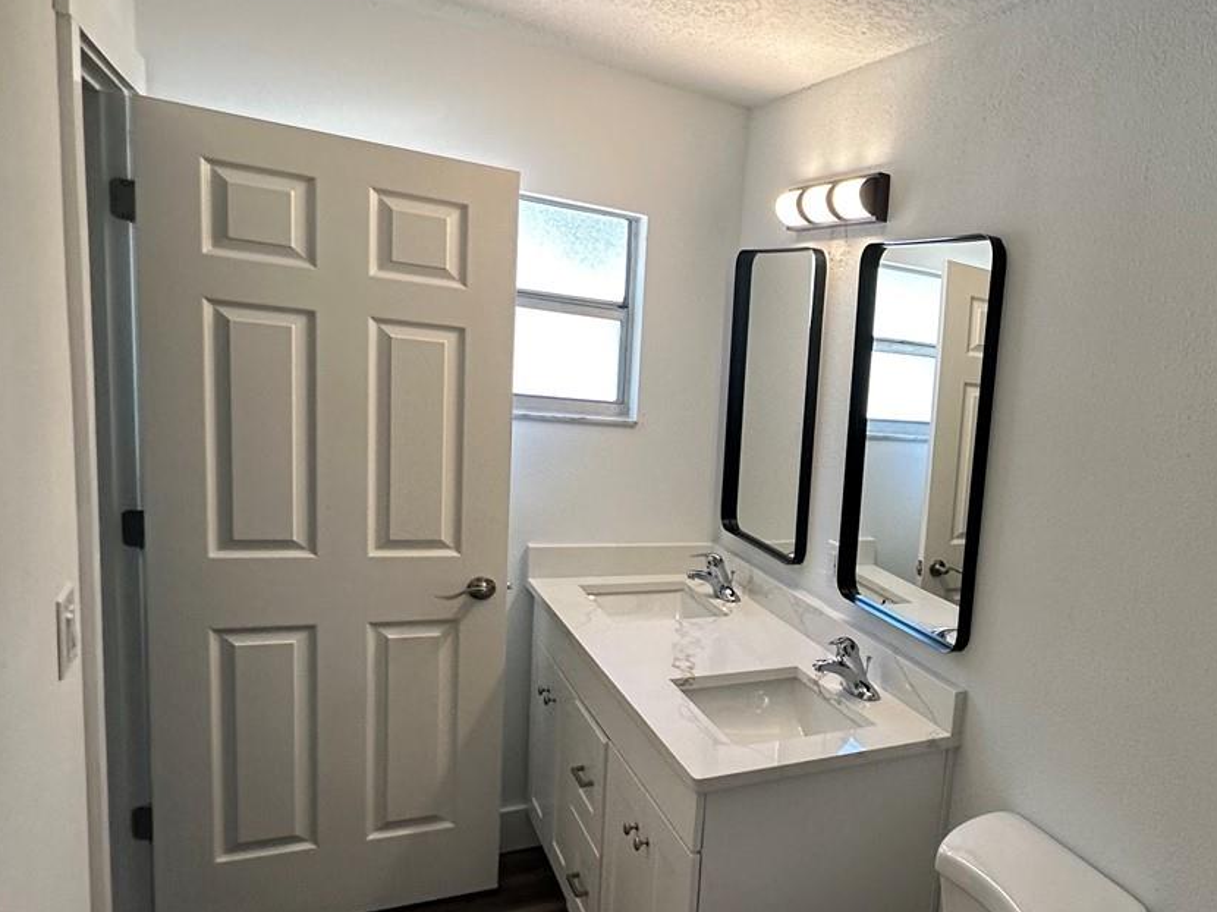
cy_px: 528
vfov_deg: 51.1
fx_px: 949
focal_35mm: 27
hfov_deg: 55.7
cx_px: 1117
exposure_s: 1/120
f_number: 2.2
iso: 200
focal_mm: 2.22
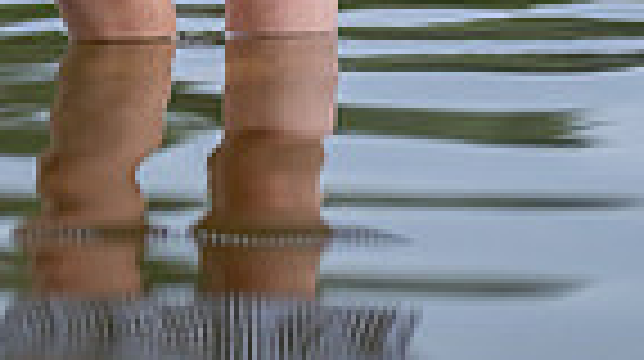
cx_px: 239
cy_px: -594
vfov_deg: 4.2
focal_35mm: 281
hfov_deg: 7.7
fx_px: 4792
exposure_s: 1/500
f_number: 1.2
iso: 500
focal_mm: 85
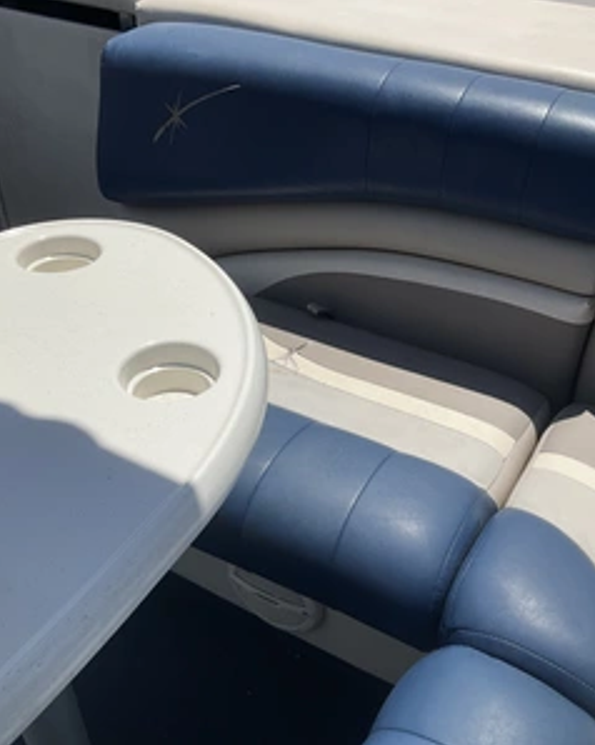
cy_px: 372
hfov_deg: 39.0
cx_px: 338
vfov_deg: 48.0
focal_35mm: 38
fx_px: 837
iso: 25
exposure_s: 1/3788
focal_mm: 3
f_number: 1.8
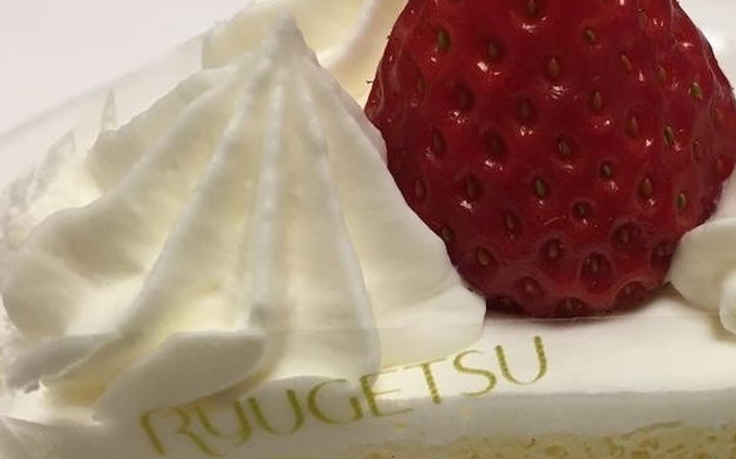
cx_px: 603
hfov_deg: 31.5
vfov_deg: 20.2
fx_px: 1263
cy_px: 420
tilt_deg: -48.0
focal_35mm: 63
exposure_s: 1/30
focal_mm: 4.15
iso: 80
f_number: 2.2
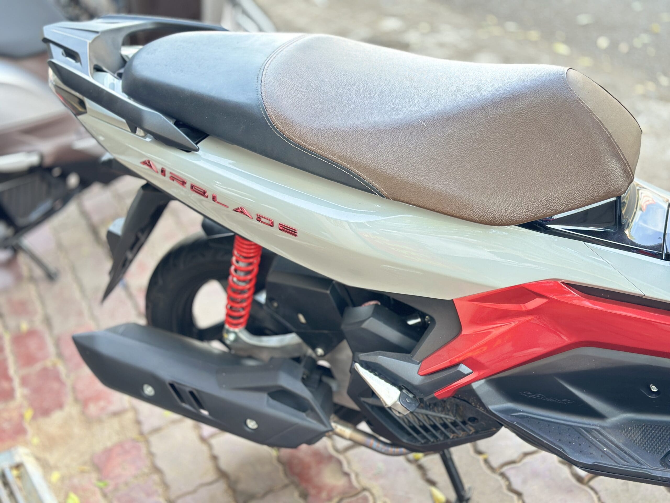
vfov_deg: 30.3
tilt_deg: -31.3
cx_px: 335
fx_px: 929
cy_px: 252
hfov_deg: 39.7
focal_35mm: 48
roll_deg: +19.1
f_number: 1.78
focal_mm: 6.86
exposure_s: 1/129
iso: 125
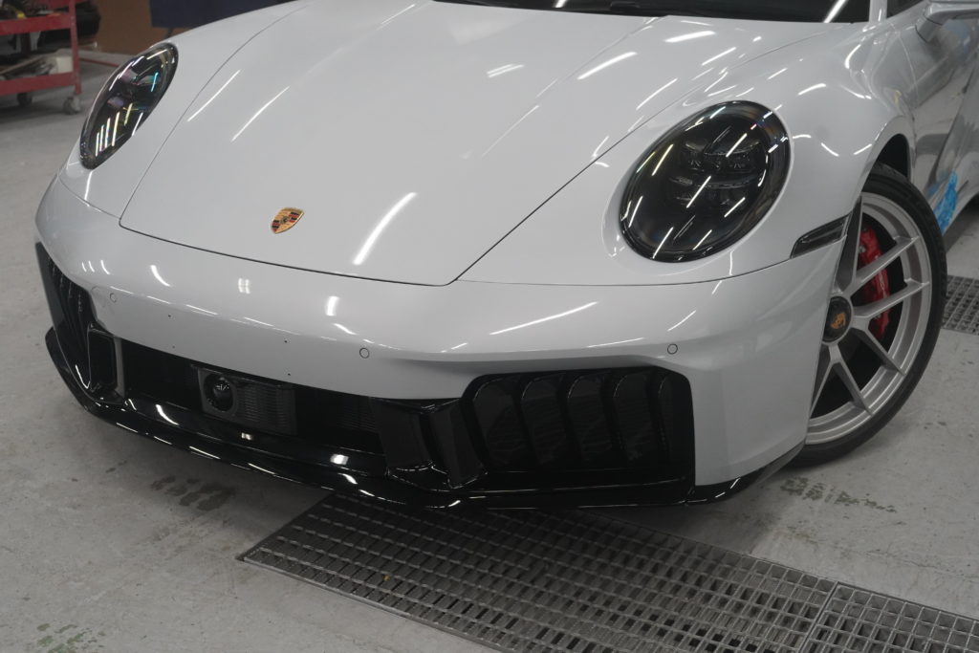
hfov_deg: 41.9
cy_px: 326
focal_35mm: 47
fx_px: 1278
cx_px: 490
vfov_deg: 28.7
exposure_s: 1/160
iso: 5000
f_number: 5.6
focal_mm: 47
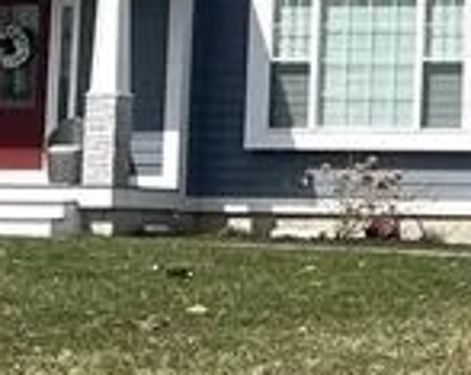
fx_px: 2462
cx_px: 679
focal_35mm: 177
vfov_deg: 8.6
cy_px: -38
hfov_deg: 10.6
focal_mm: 5.1
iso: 50
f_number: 1.6
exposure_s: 1/3623
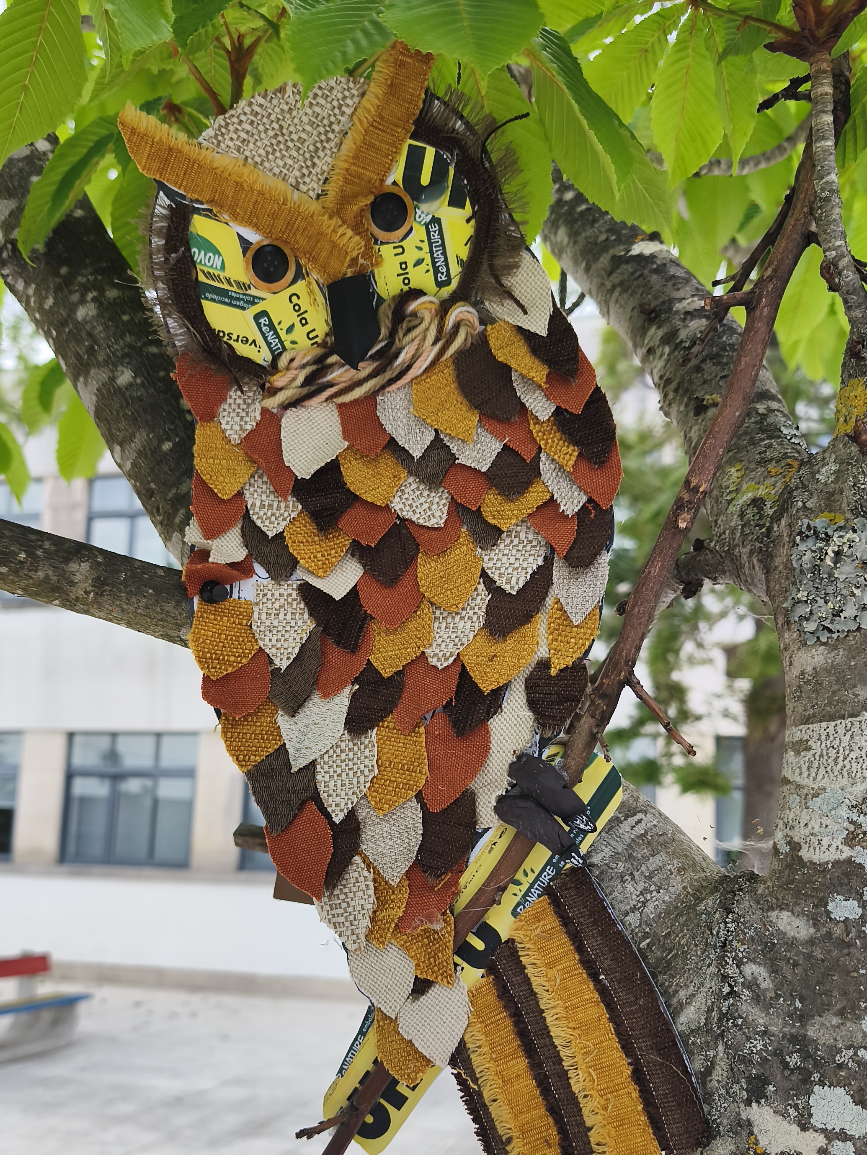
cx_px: 391
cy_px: 706
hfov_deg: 41.7
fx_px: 1135
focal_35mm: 34
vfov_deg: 53.5
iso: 50
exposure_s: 1/418
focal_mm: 6.18
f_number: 1.65
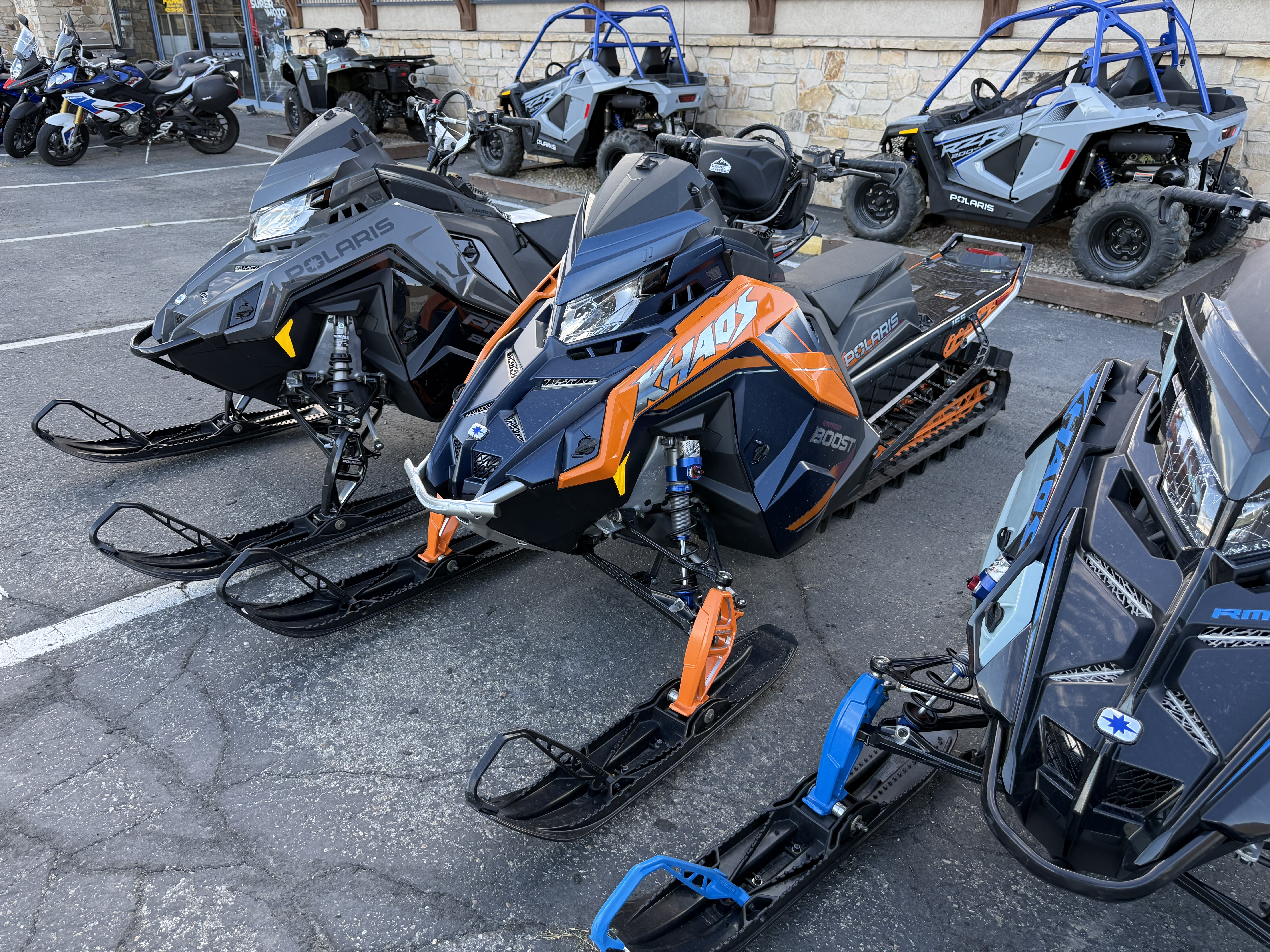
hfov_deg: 71.6
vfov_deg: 56.8
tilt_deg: -24.9
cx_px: 635
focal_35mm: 24
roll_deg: +0.0
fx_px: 881
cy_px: 476
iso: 100
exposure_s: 1/172
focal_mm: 6.76
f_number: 1.78
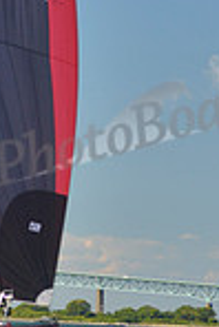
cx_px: -121
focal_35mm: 275
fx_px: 2503
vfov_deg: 7.3
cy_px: -179
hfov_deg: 5.0
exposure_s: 1/2000
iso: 400
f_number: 2.8
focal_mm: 70
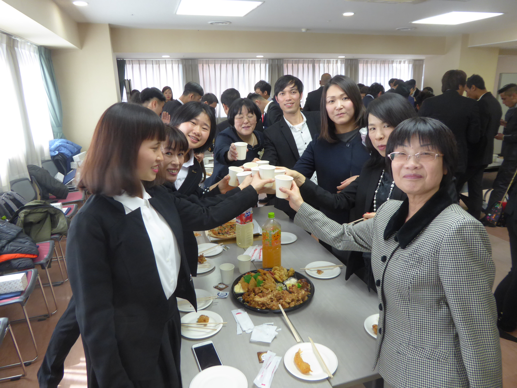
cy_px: 194
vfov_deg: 54.9
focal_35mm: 25
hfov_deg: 69.4
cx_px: 258
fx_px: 373
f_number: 3.3
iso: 160
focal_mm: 4.3
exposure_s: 1/60
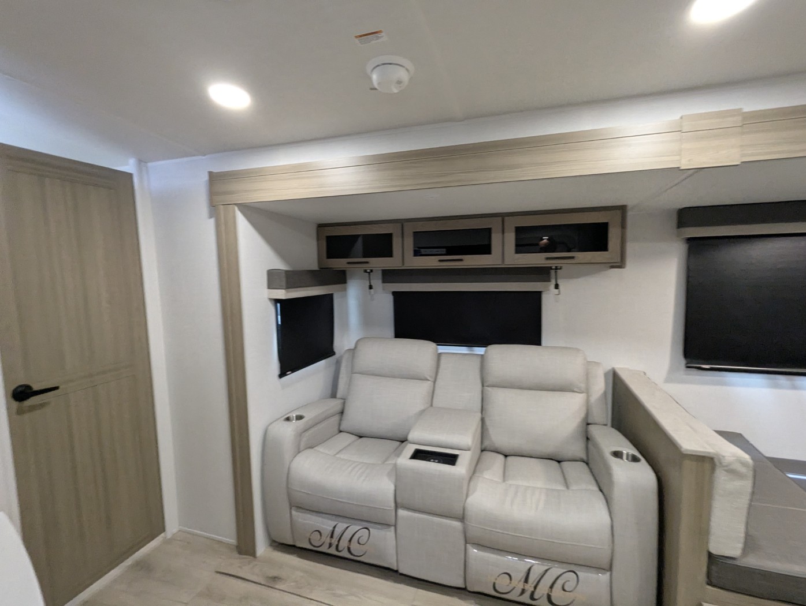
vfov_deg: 78.2
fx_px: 373
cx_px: 403
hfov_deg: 94.4
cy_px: 303
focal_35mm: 16
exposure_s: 1/63.5
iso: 465
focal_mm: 2.35
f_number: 2.2
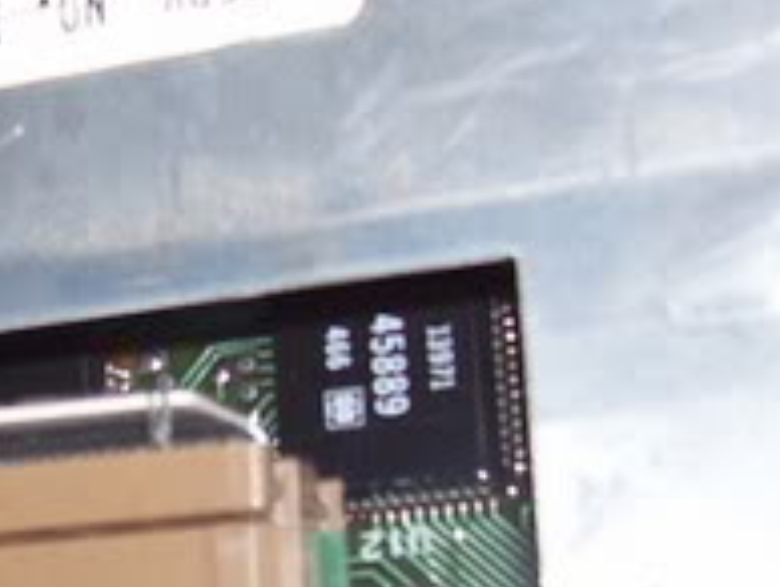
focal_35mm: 112
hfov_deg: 17.1
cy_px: 370
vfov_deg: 13.2
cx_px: -40
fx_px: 2527
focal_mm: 5.6
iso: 125
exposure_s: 1/60
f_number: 2.7
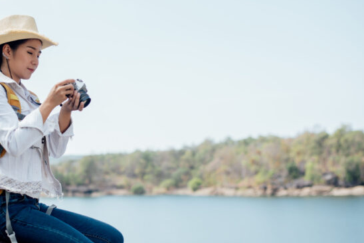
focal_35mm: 73
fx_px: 738
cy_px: 118
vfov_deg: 18.7
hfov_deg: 27.5
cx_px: 123
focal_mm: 50
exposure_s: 1/640
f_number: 2.8
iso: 100
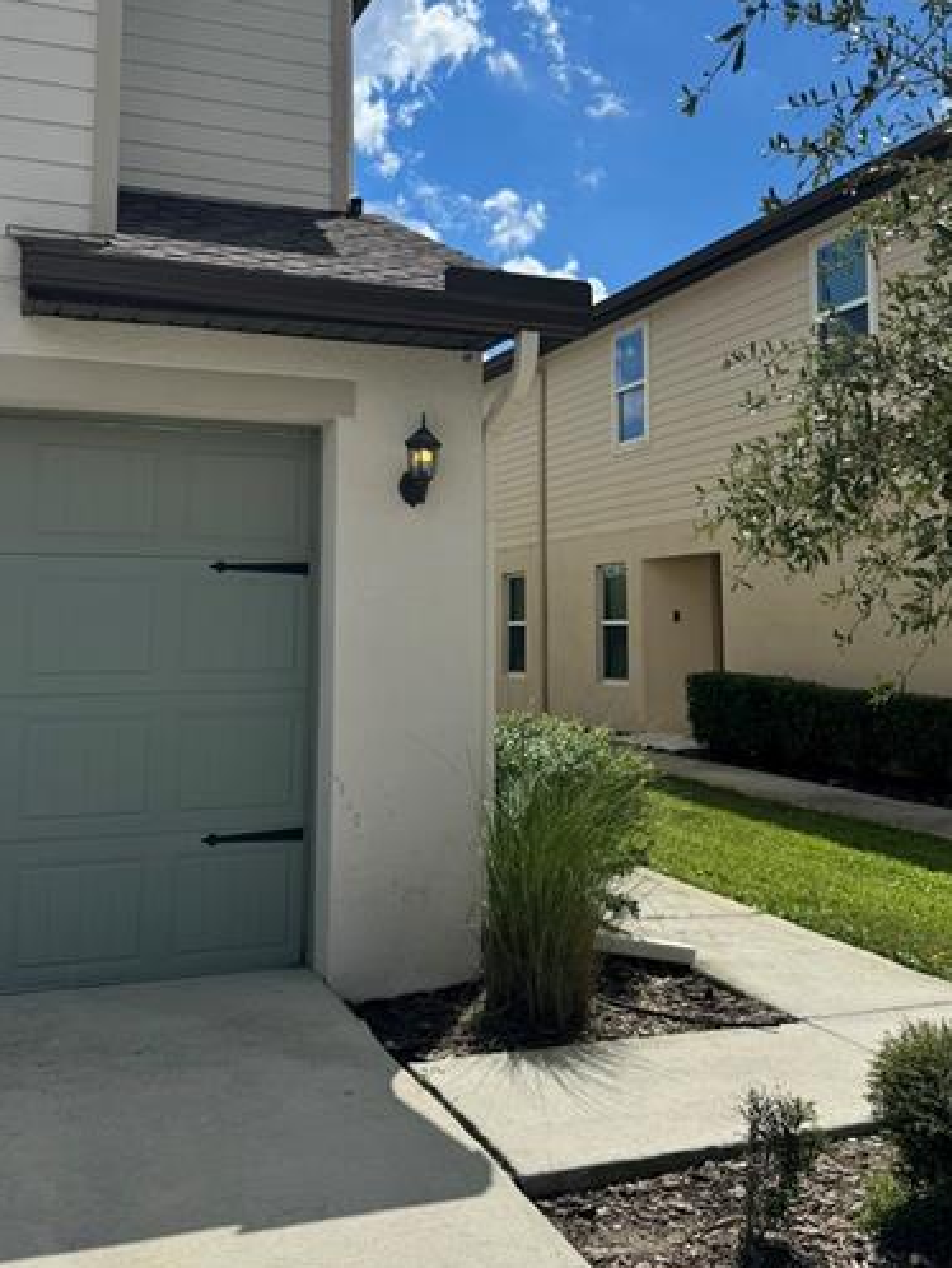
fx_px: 1356
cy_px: 484
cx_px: 527
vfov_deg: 49.7
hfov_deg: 38.7
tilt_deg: +7.8
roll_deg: +1.1
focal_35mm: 37
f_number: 1.78
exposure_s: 1/9009
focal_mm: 6.76
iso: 80
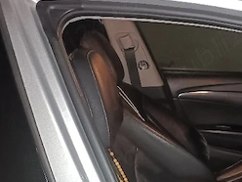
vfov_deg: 23.7
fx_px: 405
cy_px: 200
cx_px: 266
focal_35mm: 58
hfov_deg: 29.9
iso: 4279
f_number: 1.75
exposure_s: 1/16.7
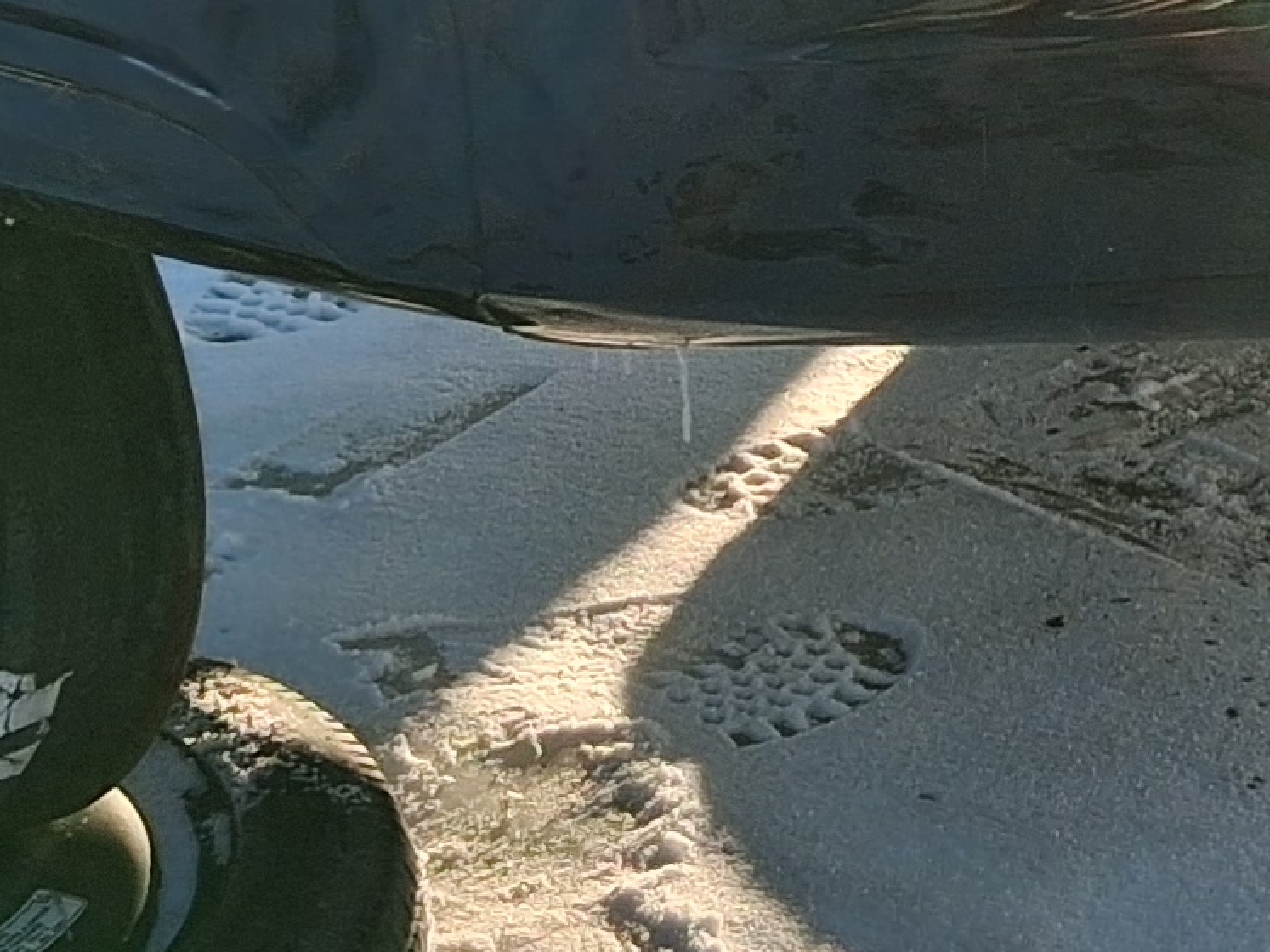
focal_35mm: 142
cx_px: 1443
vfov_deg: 10.1
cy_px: -471
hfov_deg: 13.6
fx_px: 5209
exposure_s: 1/419
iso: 25
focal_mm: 3.98
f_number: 1.8
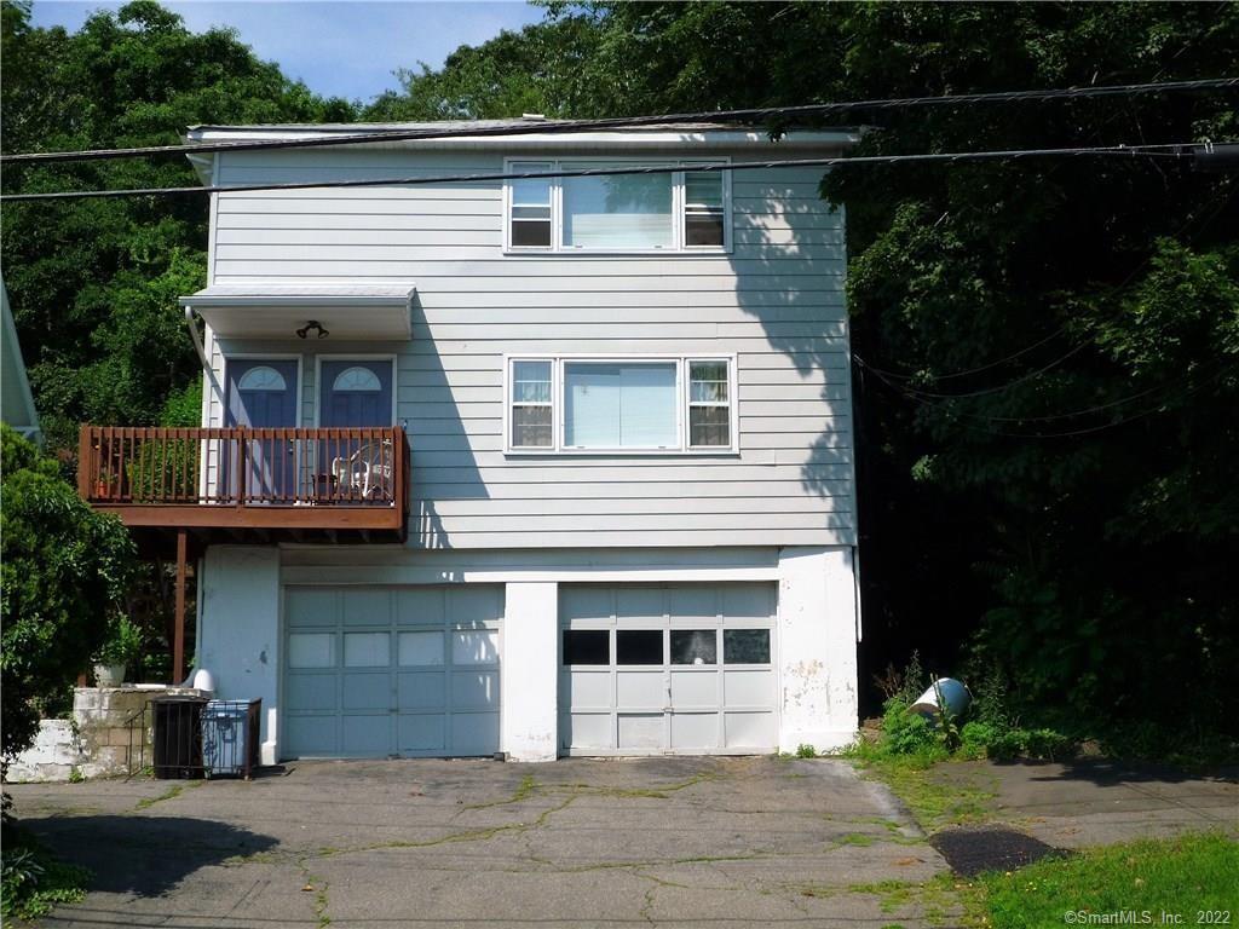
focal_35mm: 53
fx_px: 1897
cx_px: 620
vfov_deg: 27.5
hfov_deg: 36.2
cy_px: 464
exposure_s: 1/800
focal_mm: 9.3
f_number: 5
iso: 100
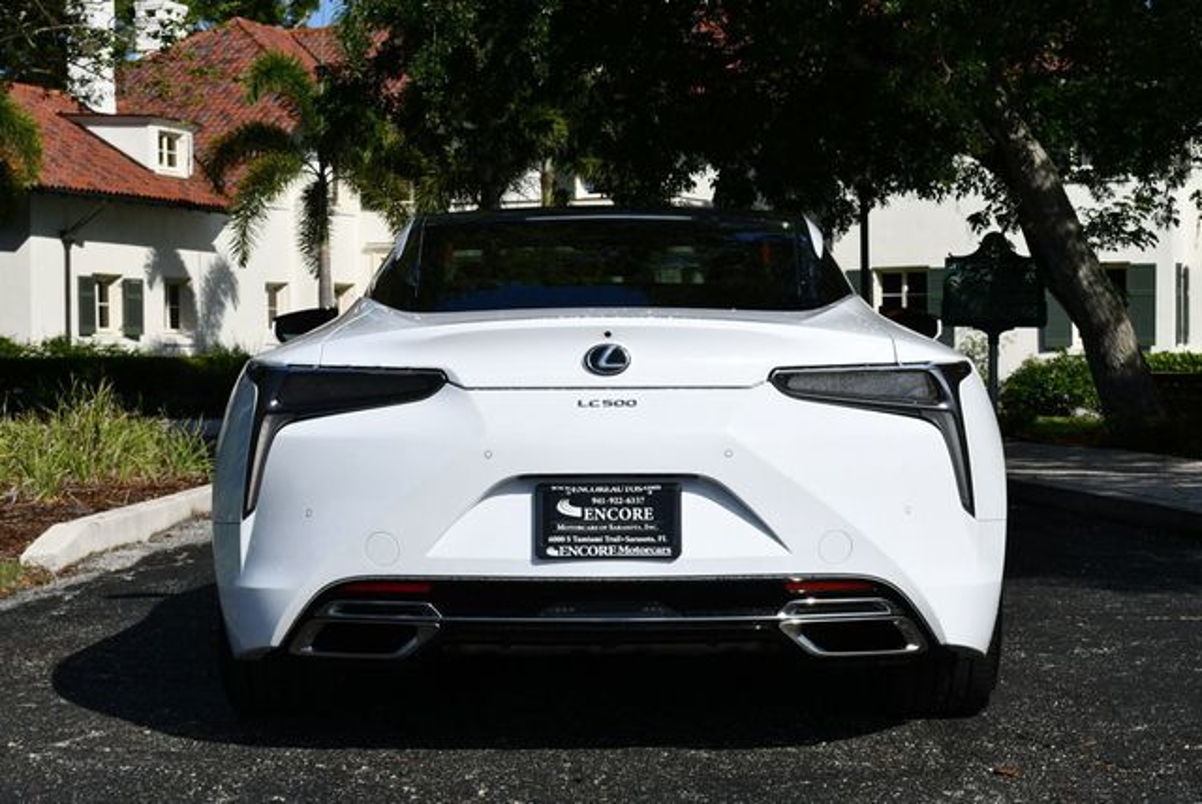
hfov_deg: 28.8
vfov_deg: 19.5
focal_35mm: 70
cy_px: 402
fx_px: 2339
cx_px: 601
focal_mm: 35
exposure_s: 1/320
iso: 100
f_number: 9
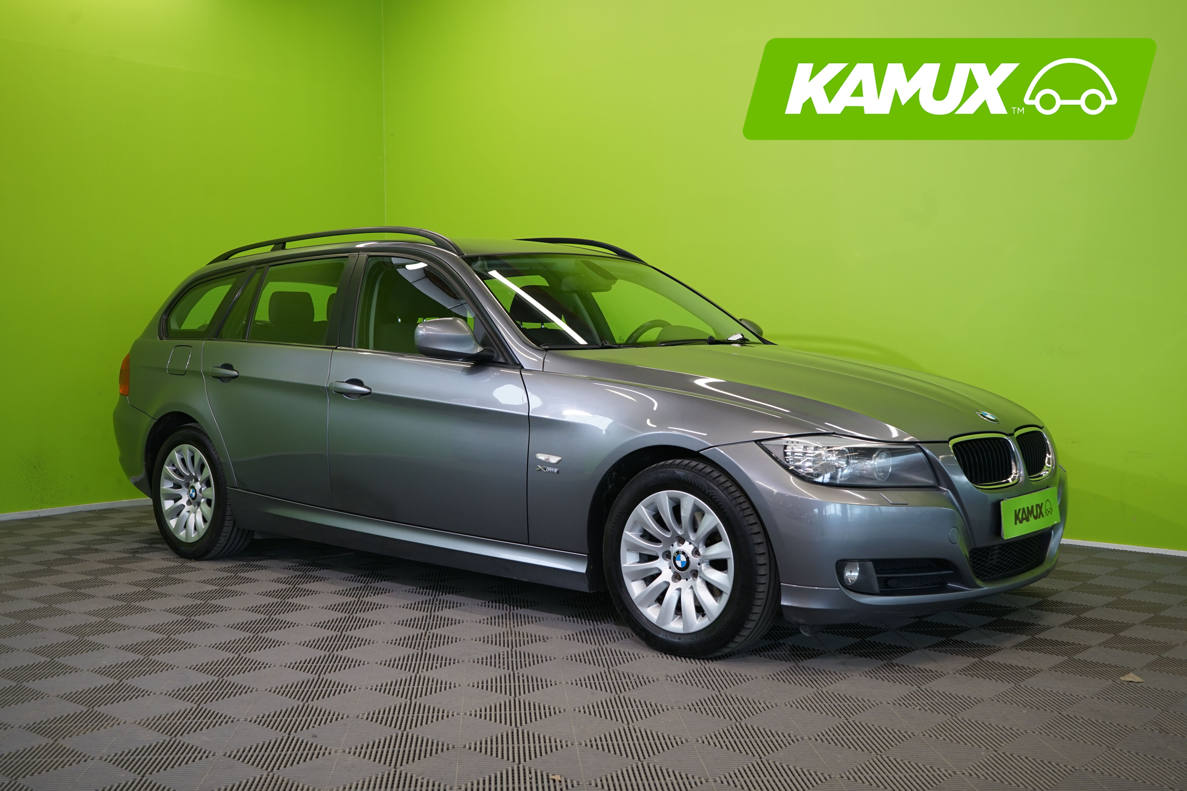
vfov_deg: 35.1
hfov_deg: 50.7
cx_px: 594
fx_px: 1253
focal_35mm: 38
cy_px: 396
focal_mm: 38
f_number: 6.3
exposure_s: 1/40
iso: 400
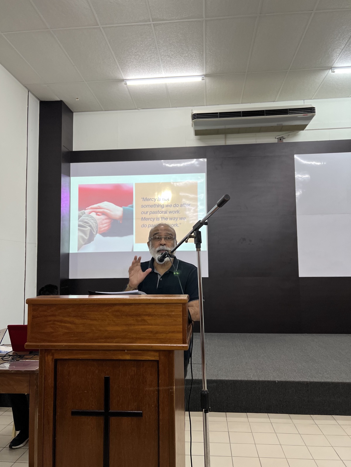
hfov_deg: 53.1
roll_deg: +0.4
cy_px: 234
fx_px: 352
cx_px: 176
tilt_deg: +5.2
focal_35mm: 26
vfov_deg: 67.3
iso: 125
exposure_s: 1/50
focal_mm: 5.7
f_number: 1.5
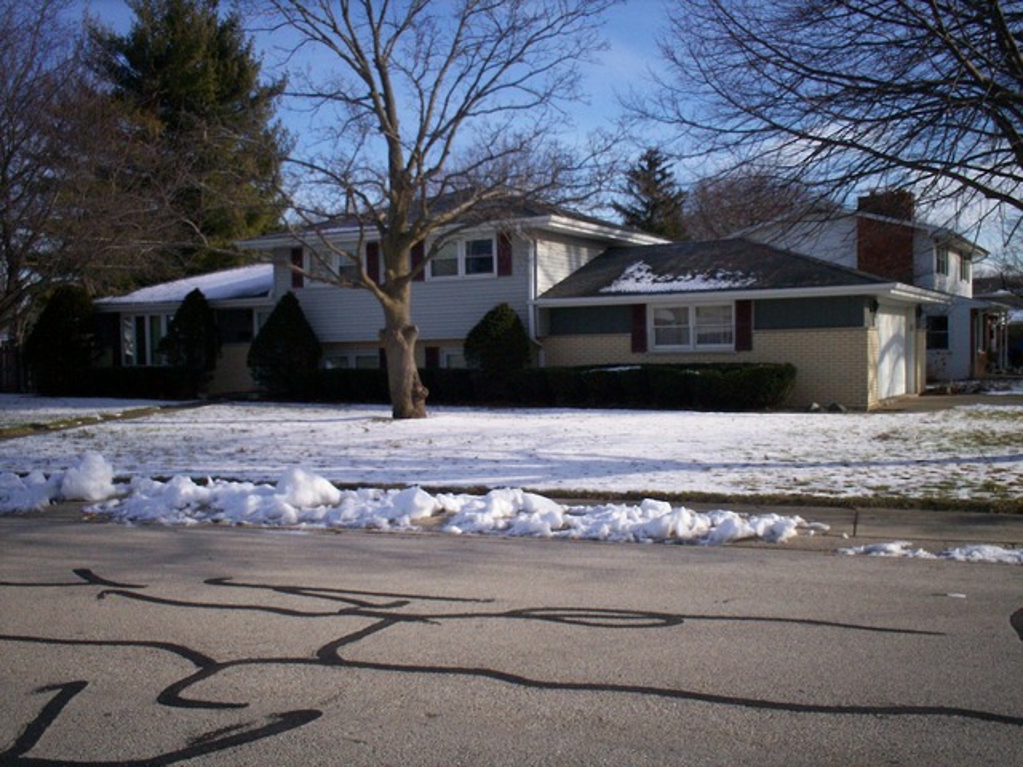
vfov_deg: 39.7
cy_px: 384
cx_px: 512
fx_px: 1064
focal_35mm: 36
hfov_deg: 51.4
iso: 100
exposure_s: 1/750
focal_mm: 6
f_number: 4.5
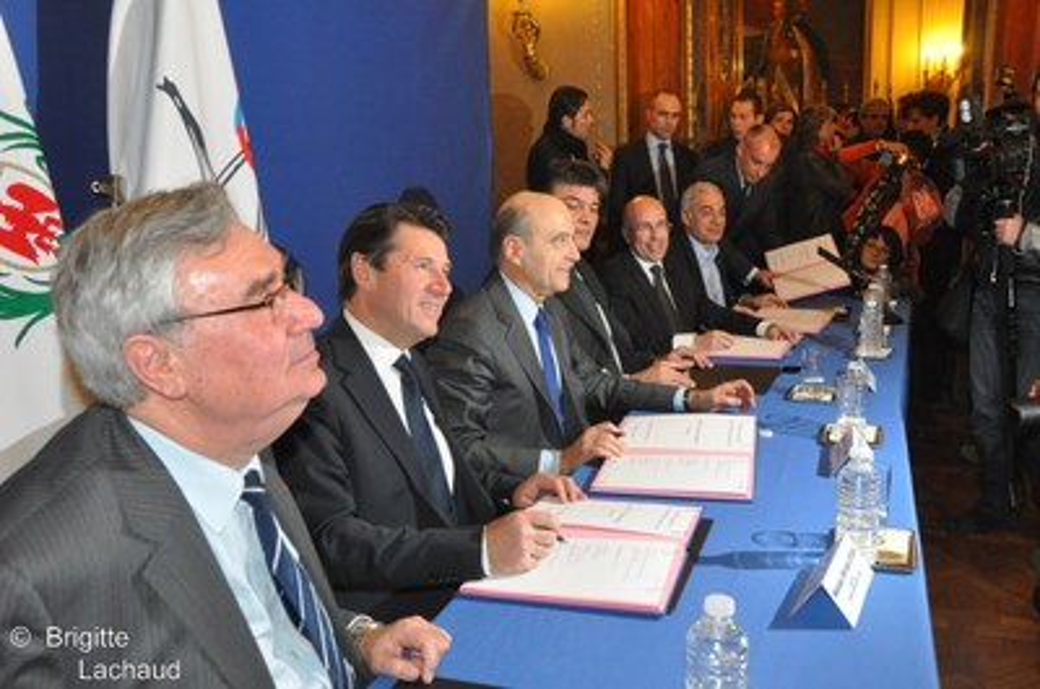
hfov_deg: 57.3
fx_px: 951
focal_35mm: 33
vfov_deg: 39.8
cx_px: 520
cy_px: 344
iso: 1600
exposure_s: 1/60
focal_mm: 22
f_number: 7.1
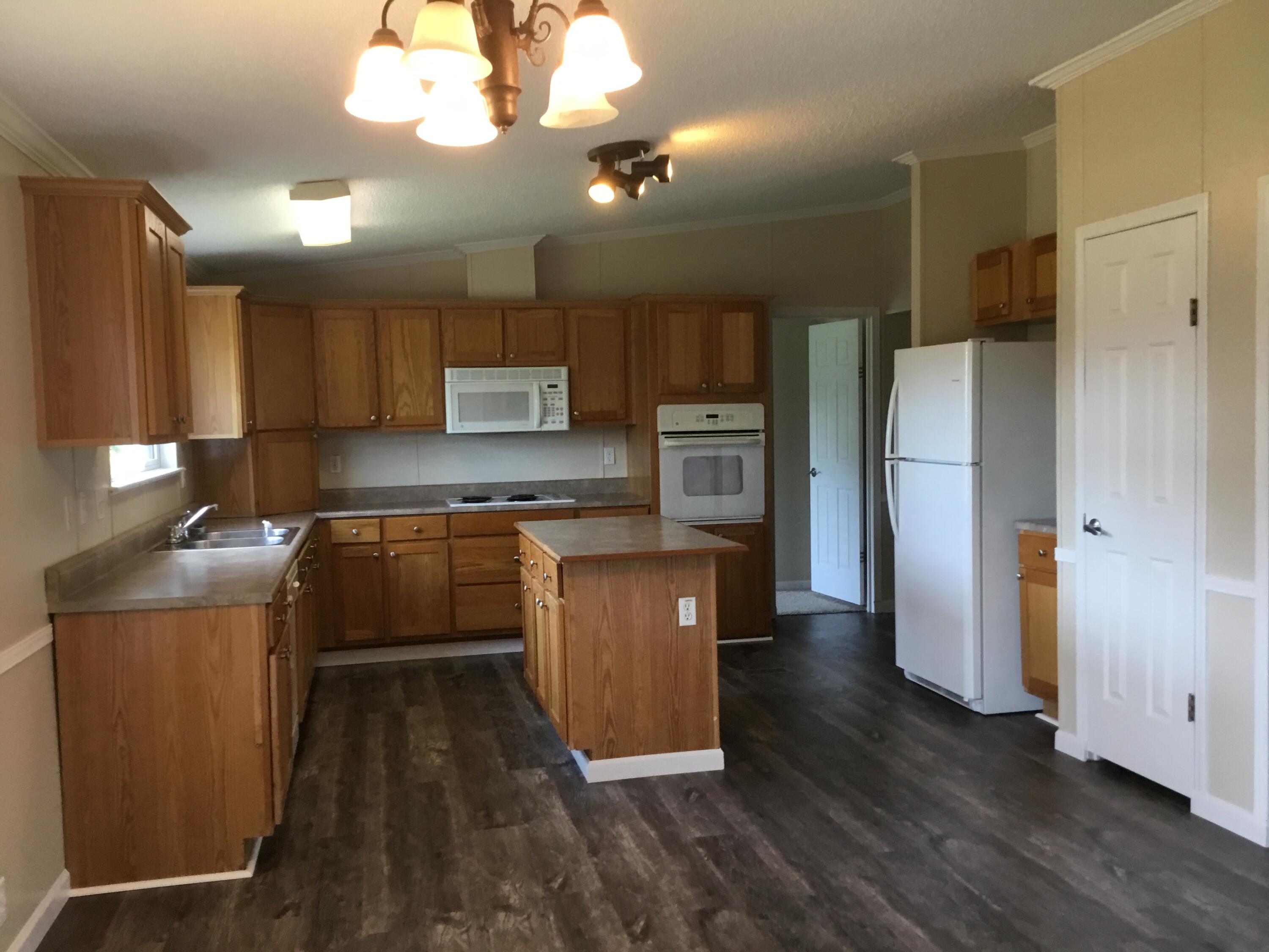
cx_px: 634
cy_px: 476
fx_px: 1136
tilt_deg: -2.7
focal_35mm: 31
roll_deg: +2.4
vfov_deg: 45.4
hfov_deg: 58.4
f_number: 2.4
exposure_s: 1/30
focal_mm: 3.3
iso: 80
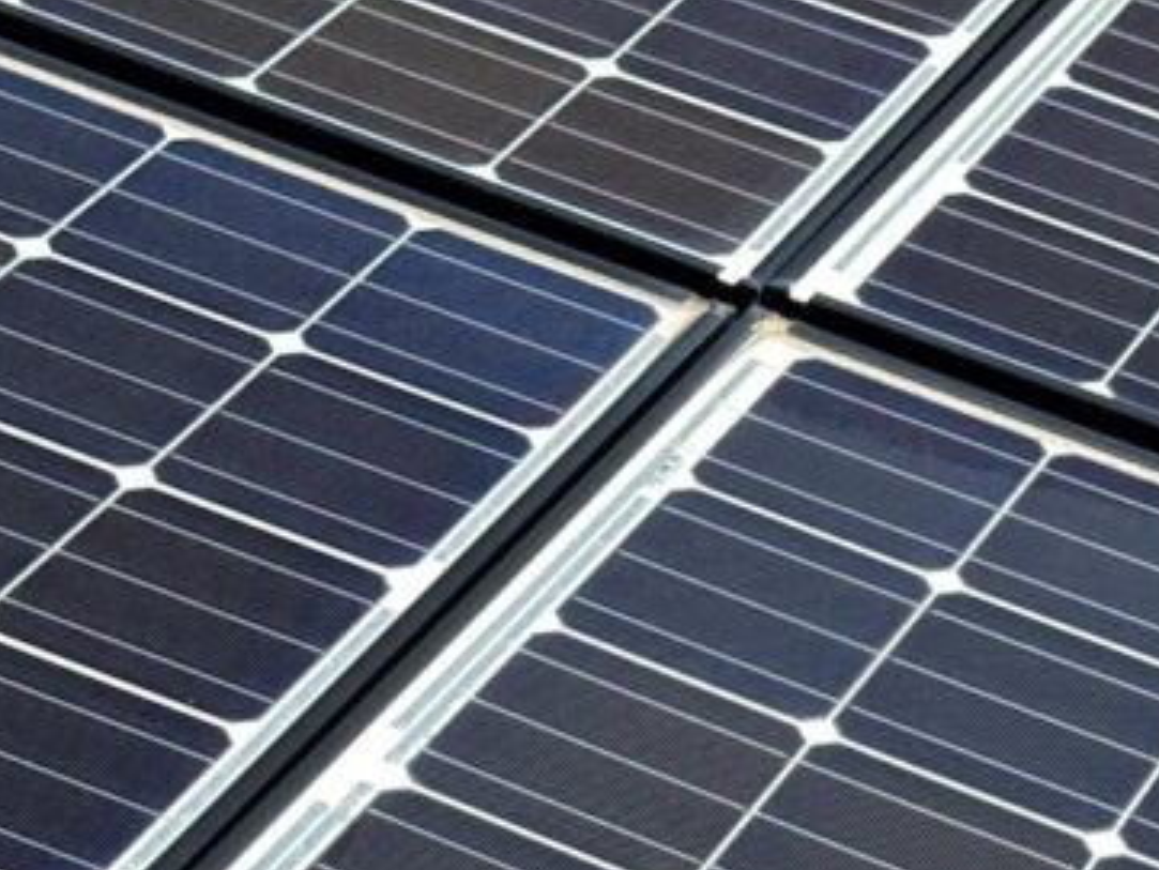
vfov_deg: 10.9
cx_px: 899
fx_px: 4455
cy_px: 1136
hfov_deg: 14.8
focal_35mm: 133
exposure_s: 1/2415
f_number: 1.78
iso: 64
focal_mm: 6.76
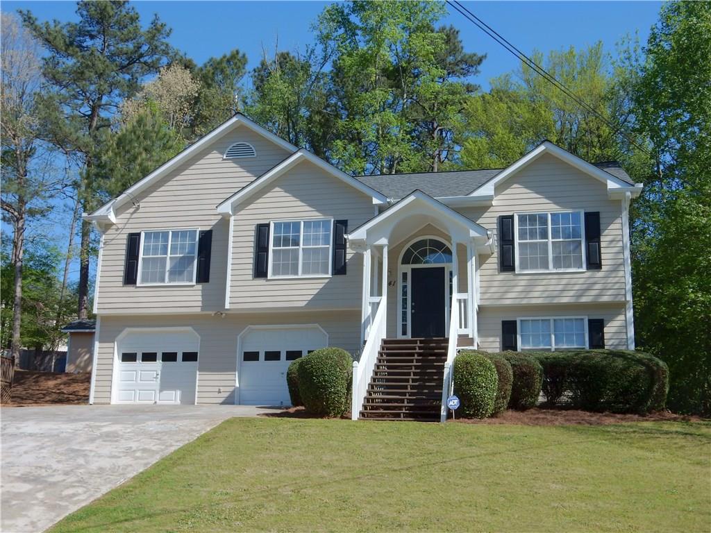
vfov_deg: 33.6
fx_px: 883
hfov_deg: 43.9
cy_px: 266
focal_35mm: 43
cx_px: 356
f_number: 4.2
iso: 125
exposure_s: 1/800
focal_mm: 7.6
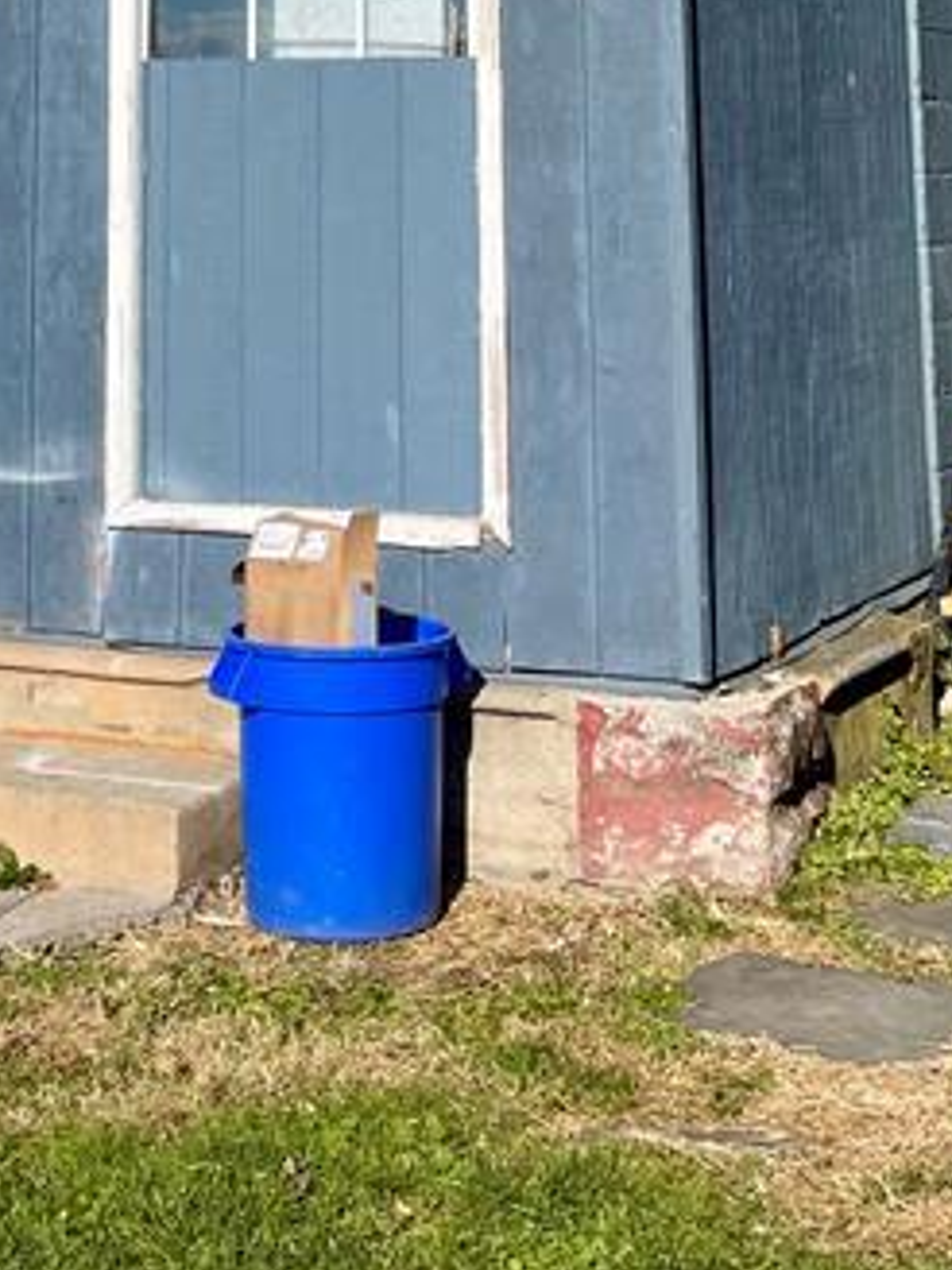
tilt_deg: +10.8
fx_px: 2860
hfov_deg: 18.8
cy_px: -457
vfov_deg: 22.0
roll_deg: -0.4
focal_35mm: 78
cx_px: 263
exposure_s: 1/5618
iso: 32
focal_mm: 5.1
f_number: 1.6
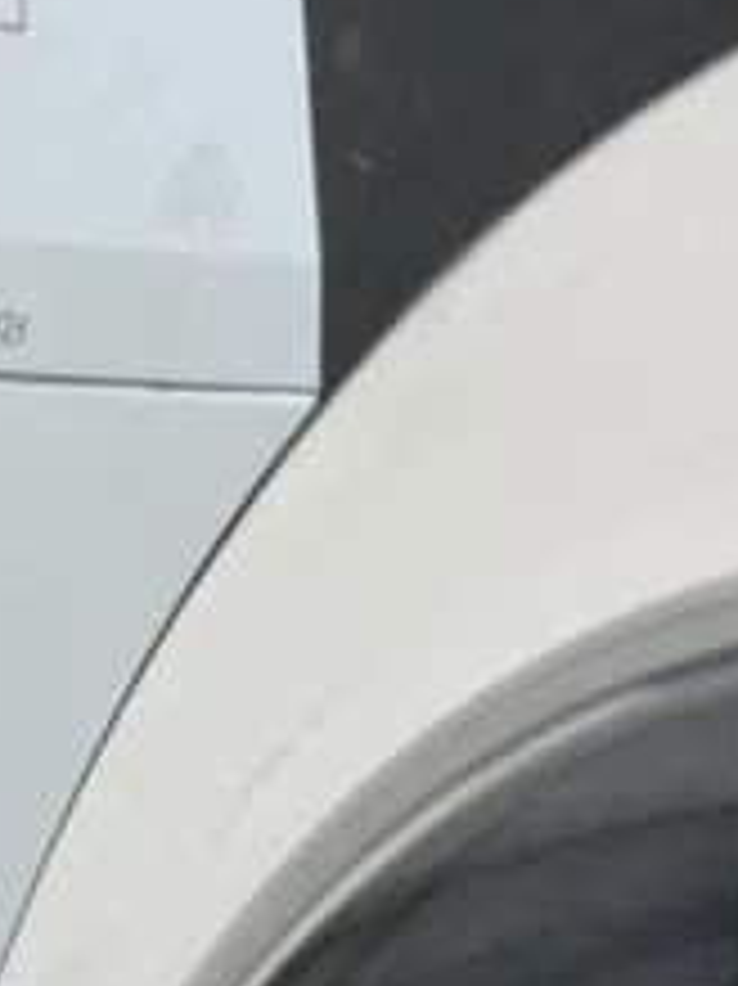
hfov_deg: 8.1
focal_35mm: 162
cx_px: -1296
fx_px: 4610
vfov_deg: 11.0
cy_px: 2064
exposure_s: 1/100
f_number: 1.5
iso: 50
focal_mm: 5.7
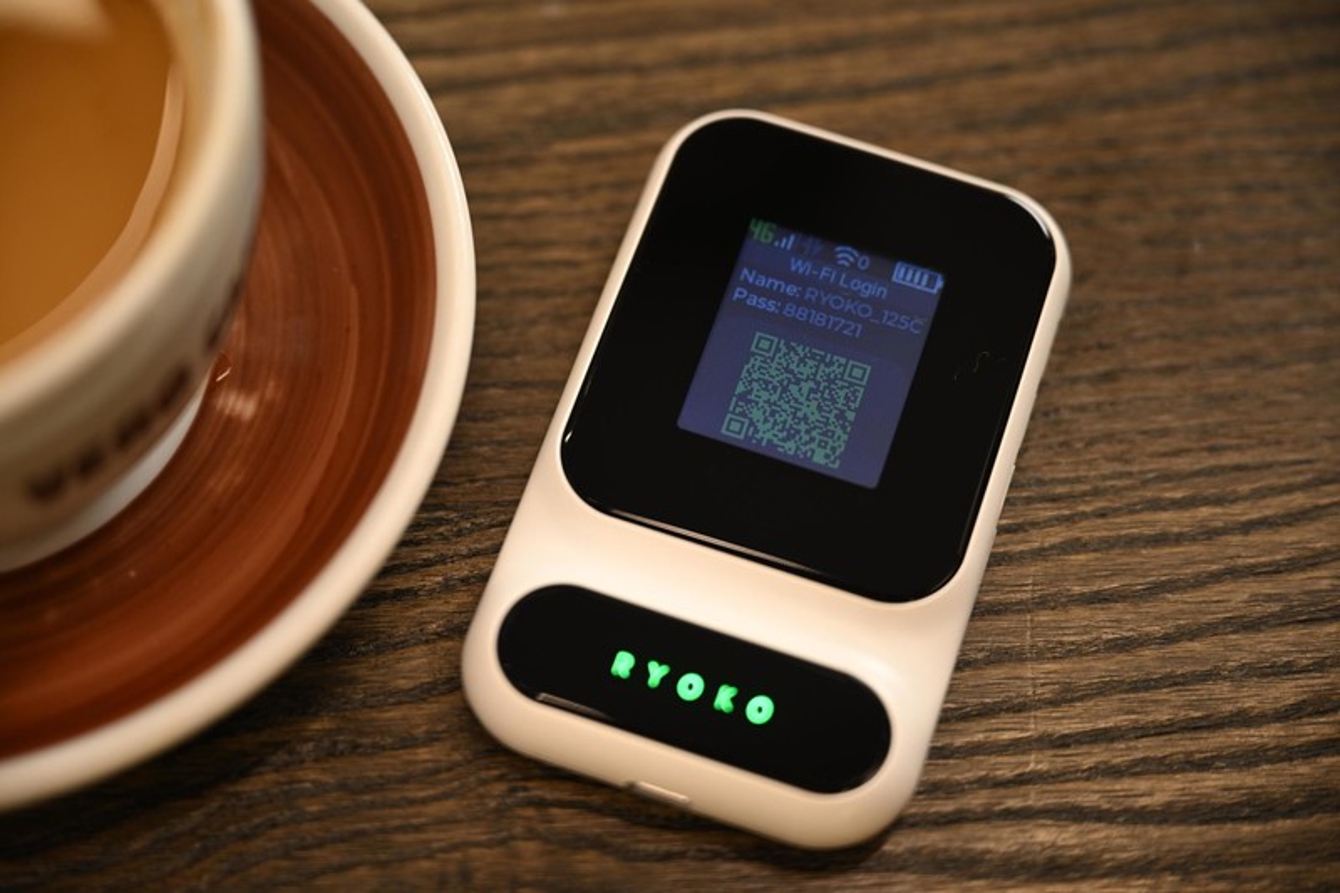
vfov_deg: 19.4
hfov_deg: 28.8
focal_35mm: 70
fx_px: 2605
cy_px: 446
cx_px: 670
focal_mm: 70
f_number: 2.8
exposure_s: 1/125
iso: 500
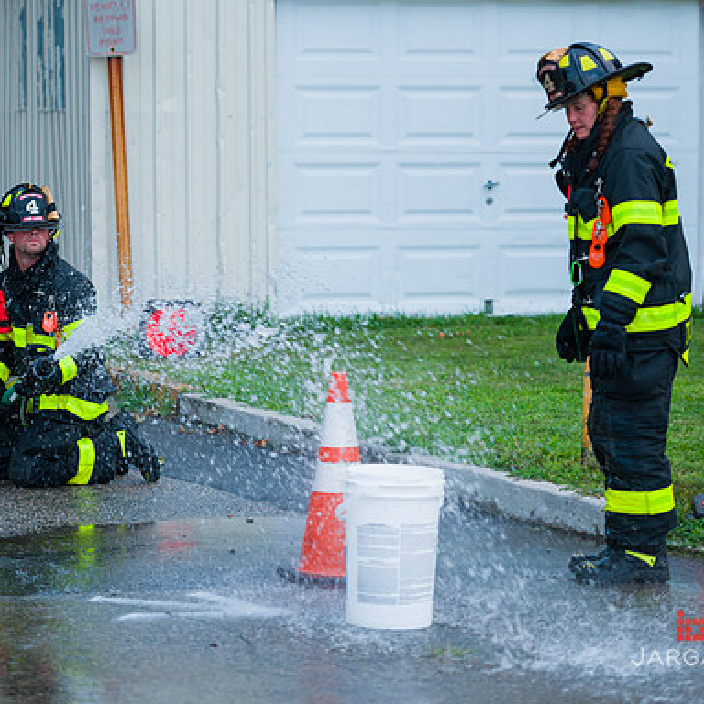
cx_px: 275
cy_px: 352
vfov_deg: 11.7
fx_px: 3428
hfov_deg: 11.7
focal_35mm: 149
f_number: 3.2
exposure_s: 1/250
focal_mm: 116
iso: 1000
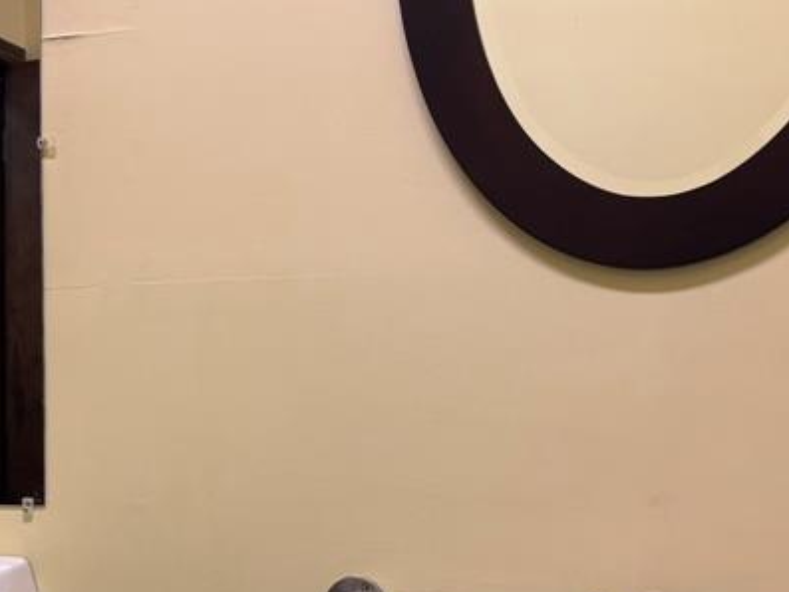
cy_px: 522
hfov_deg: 28.2
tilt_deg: -3.8
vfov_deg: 21.5
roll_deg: +0.0
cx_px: 123
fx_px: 1528
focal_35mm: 67
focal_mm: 5.96
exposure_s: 1/60
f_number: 1.6
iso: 100
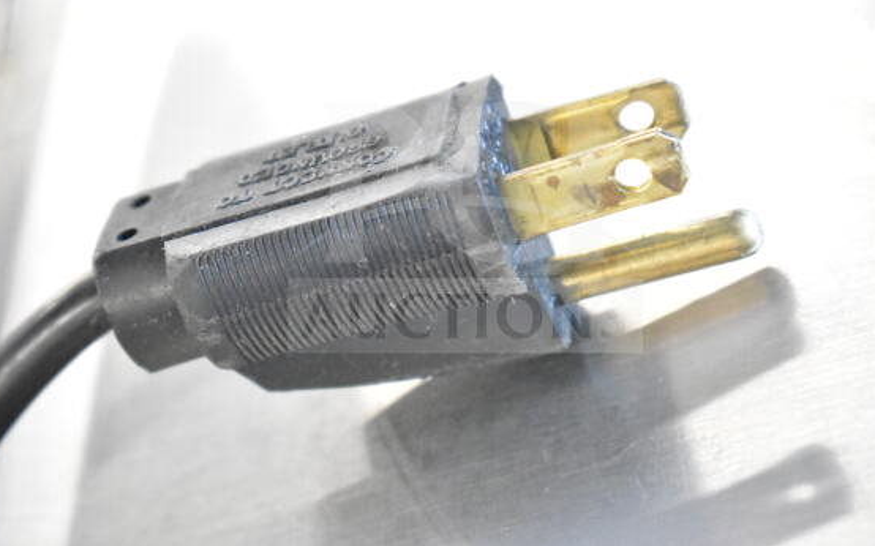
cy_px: 228
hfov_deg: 22.4
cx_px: 464
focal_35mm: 93
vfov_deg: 14.1
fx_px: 2207
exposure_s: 1/100
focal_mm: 55
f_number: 5.6
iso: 14400
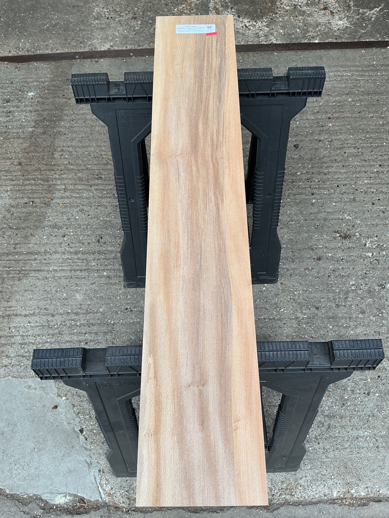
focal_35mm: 29
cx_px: 194
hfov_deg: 48.2
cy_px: 259
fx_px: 435
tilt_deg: -65.5
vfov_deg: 61.7
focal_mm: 3
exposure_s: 1/100
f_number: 1.8
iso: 16
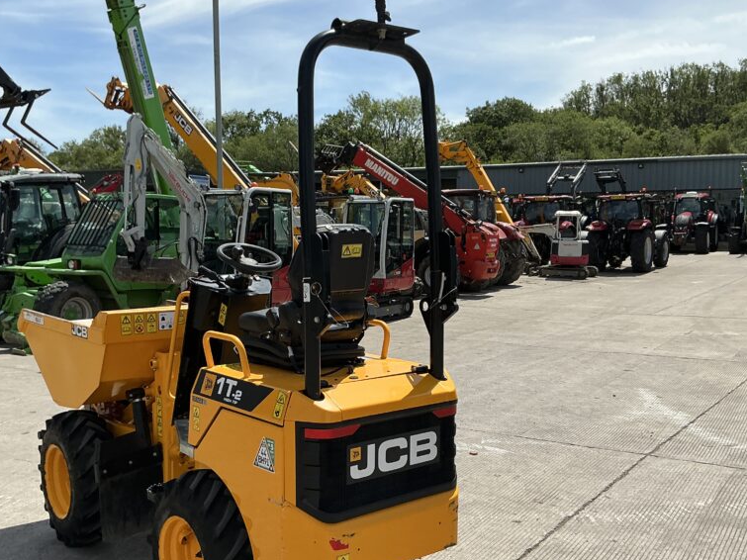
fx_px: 820
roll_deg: -0.1
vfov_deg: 37.6
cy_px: 317
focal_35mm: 38
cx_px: 370
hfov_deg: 49.0
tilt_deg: -3.1
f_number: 1.8
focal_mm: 3
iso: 25
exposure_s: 1/2320
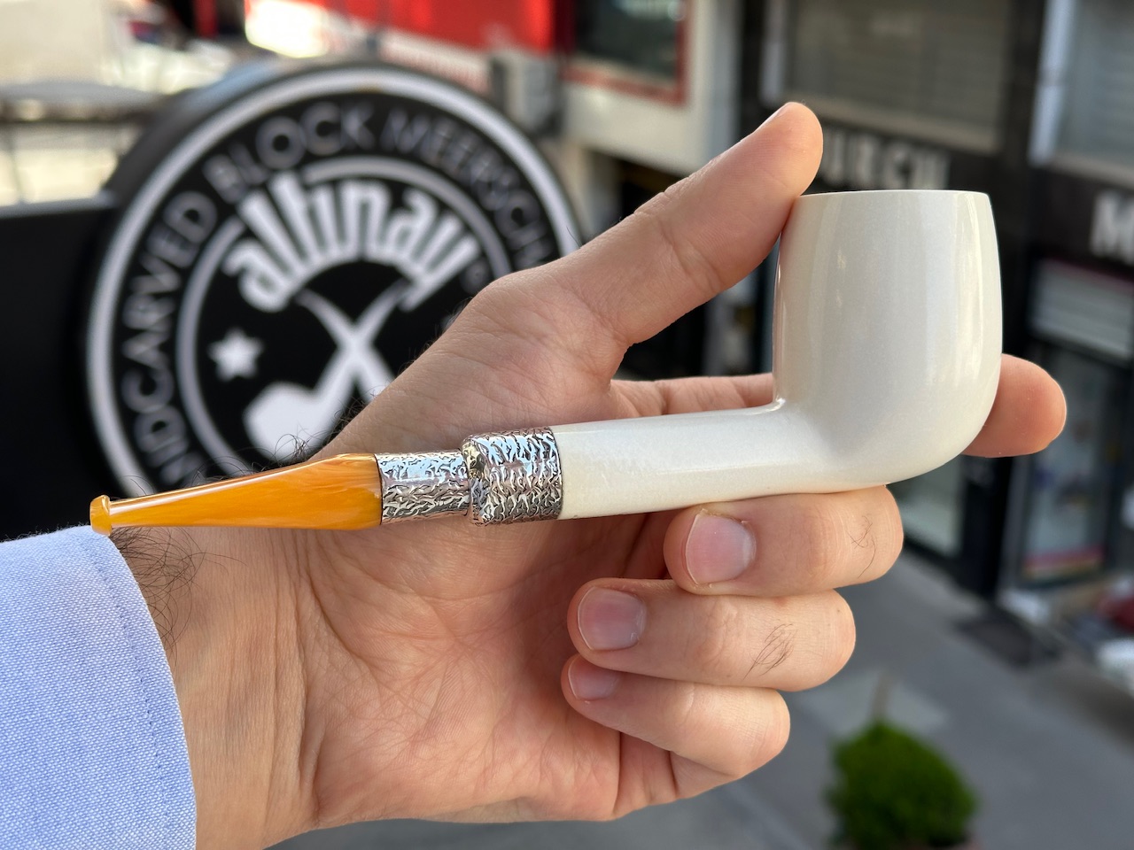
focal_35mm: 48
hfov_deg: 39.7
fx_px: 1572
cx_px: 567
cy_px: 425
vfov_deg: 30.3
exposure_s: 1/424
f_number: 1.78
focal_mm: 6.86
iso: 64
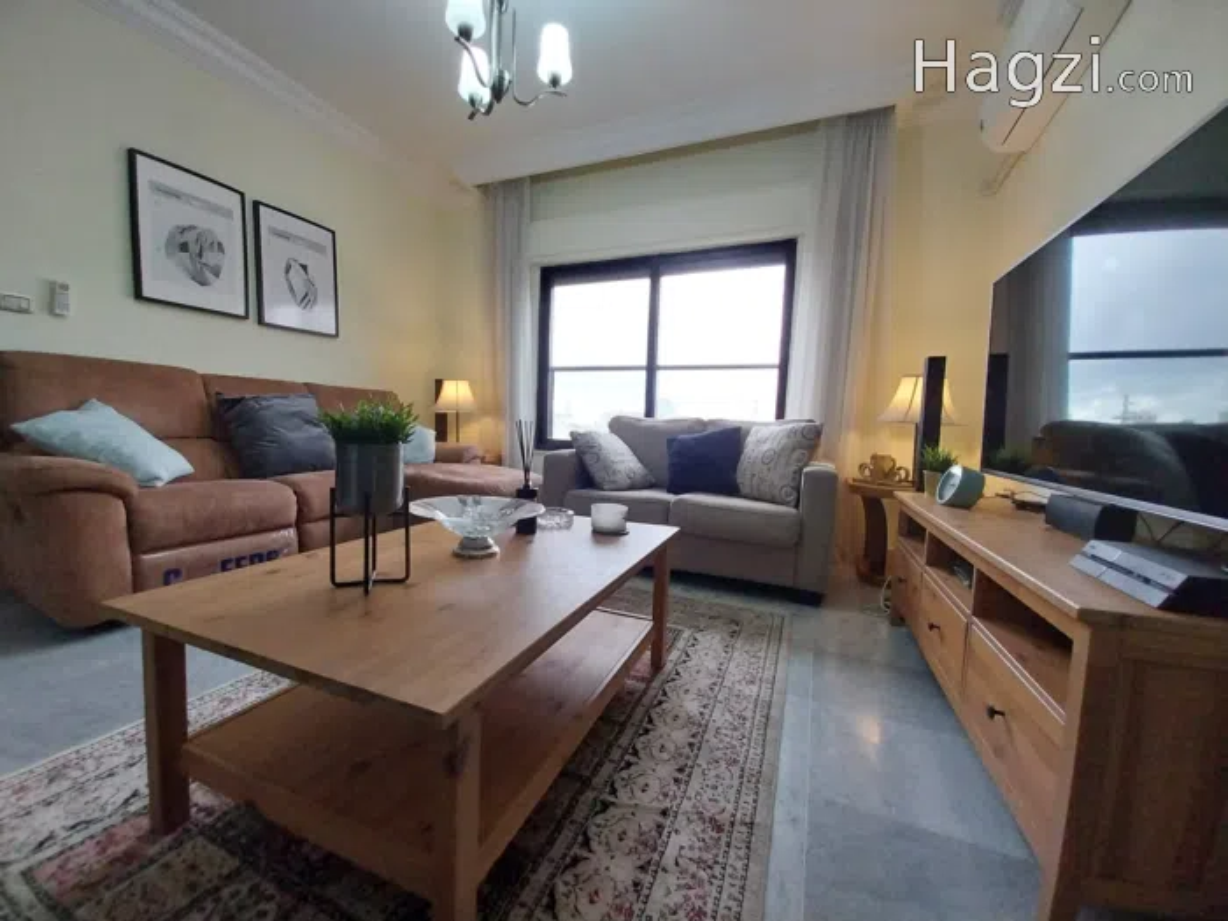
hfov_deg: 106.2
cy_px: 460
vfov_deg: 89.9
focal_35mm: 13
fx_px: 461
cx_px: 614
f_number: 2.2
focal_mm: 1.3
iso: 125
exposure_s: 1/50
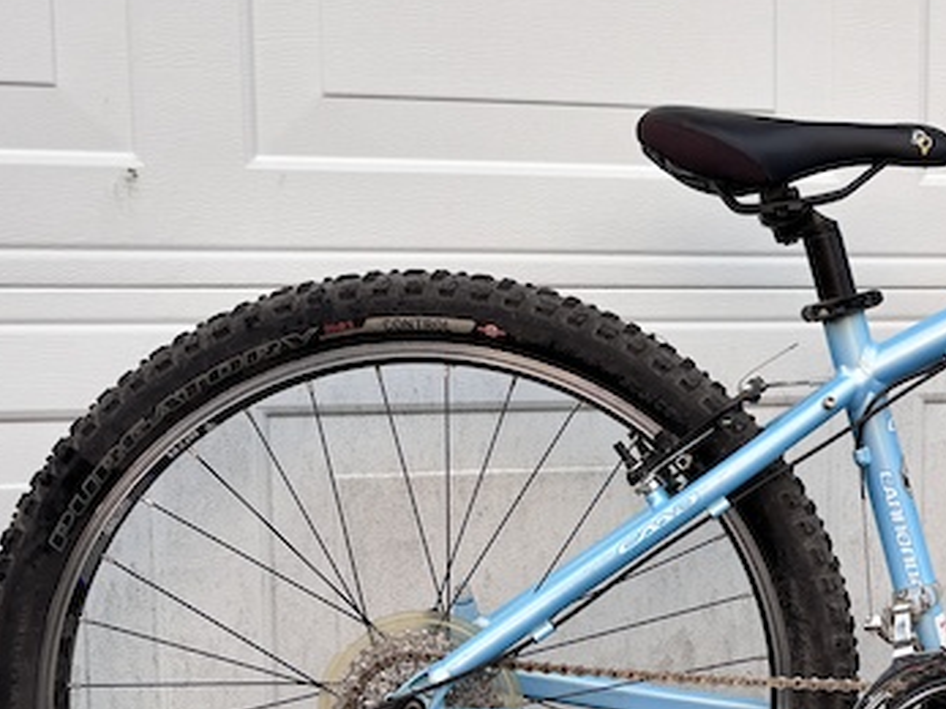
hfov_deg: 30.0
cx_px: 941
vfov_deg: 24.4
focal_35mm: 60
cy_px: 382
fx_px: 1639
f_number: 1.6
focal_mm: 5.96
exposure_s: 1/121
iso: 50
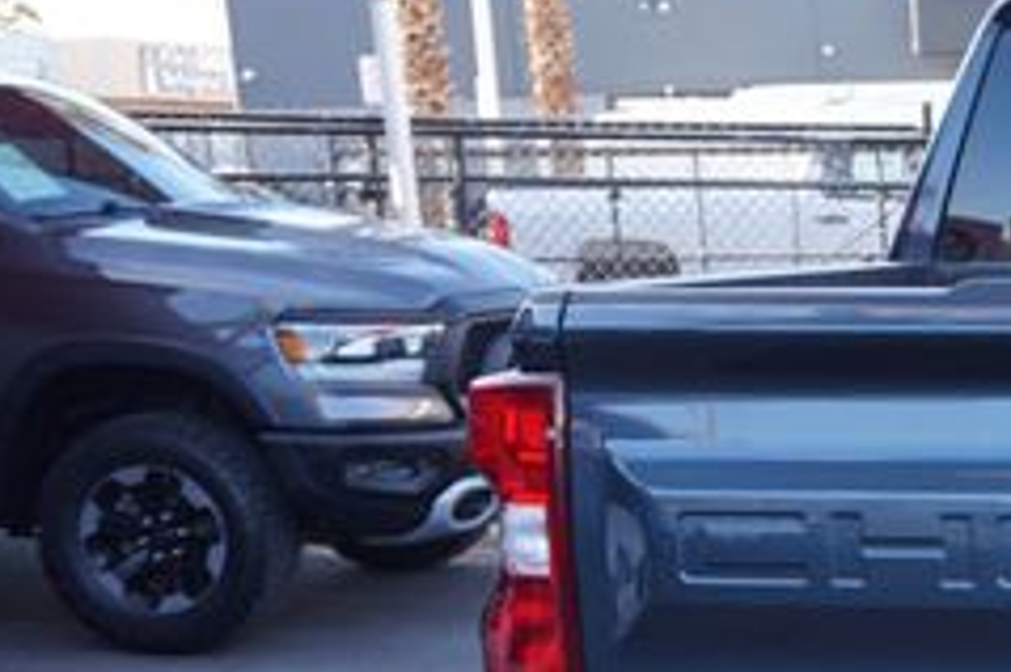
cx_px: 1328
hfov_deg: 21.7
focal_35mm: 84
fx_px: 2367
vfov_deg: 15.8
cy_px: 706
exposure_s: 1/60
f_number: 4.5
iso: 100
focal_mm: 21
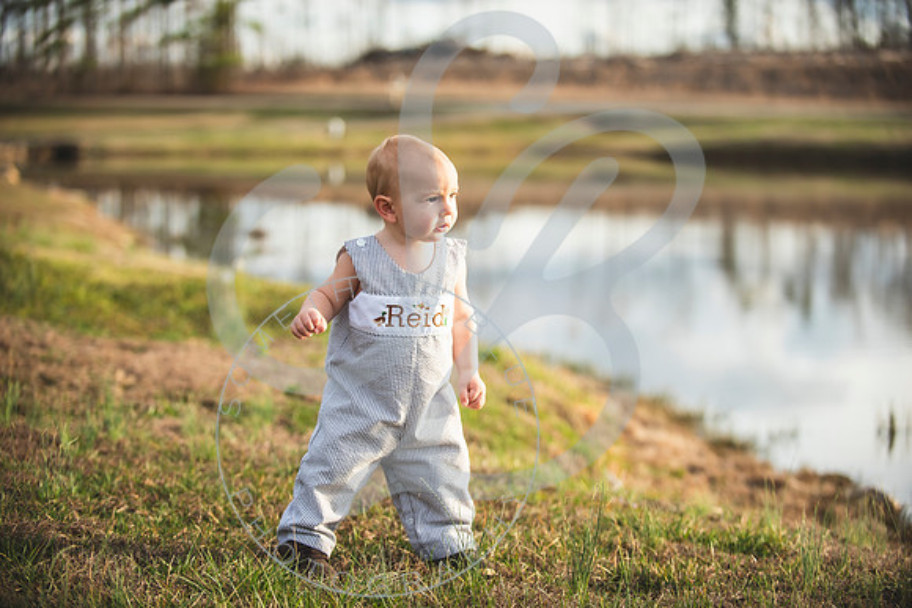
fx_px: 2027
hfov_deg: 25.4
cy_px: 304
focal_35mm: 80
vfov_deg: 17.1
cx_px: 456
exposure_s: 1/400
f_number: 2.8
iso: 100
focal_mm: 80
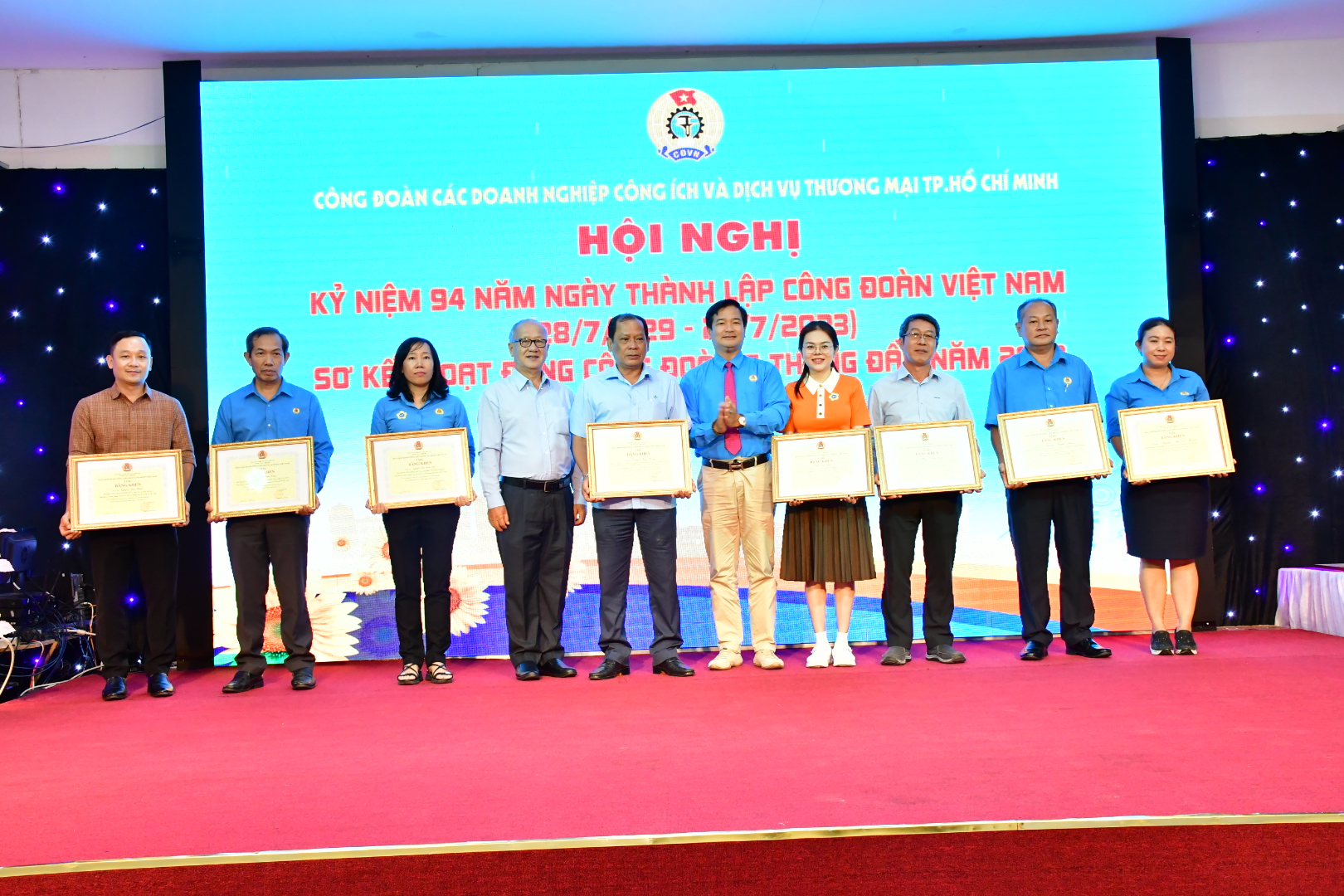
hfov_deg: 53.1
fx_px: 1344
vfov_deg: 36.9
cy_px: 448
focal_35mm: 36
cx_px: 672
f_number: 8
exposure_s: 1/80
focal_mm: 24
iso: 2000
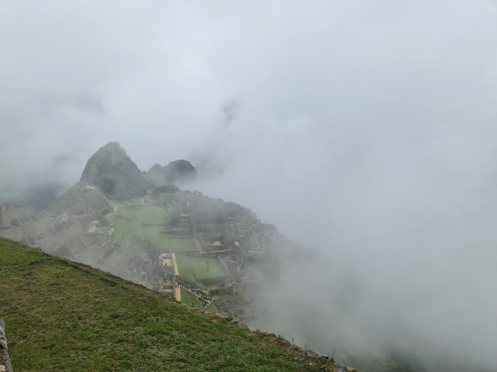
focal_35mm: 25
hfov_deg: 69.4
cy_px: 186
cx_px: 248
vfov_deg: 54.9
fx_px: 359
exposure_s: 1/1018
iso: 50
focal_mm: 7
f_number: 1.8
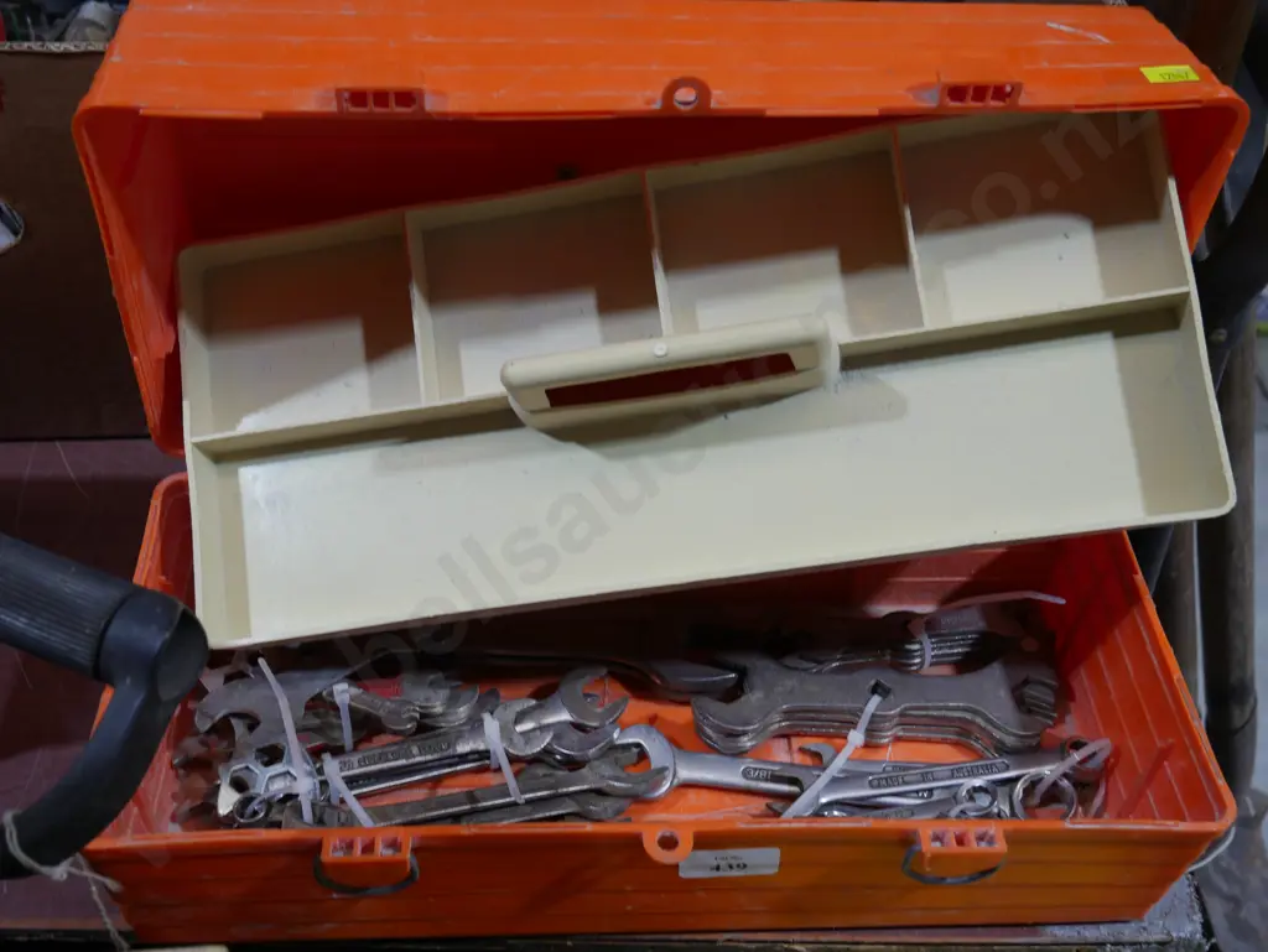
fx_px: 1393
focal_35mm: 38
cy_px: 476
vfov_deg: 37.8
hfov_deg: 49.0
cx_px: 634
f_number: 4.1
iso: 250
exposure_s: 1/60
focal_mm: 19
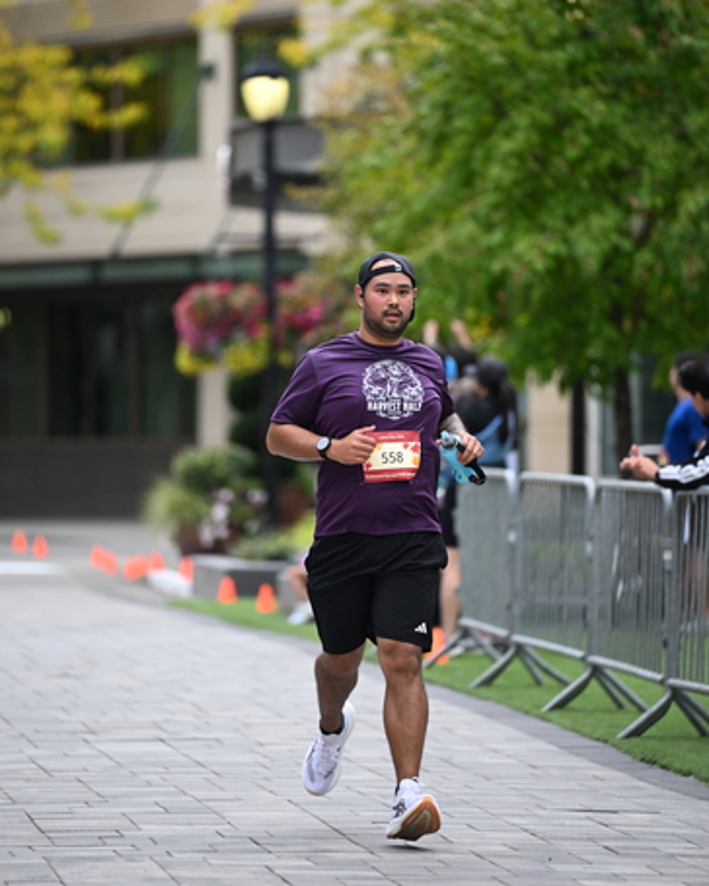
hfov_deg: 6.8
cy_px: 358
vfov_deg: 8.5
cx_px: 355
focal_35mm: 227
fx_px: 5954
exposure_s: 1/2500
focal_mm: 200
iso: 640
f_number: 2.8
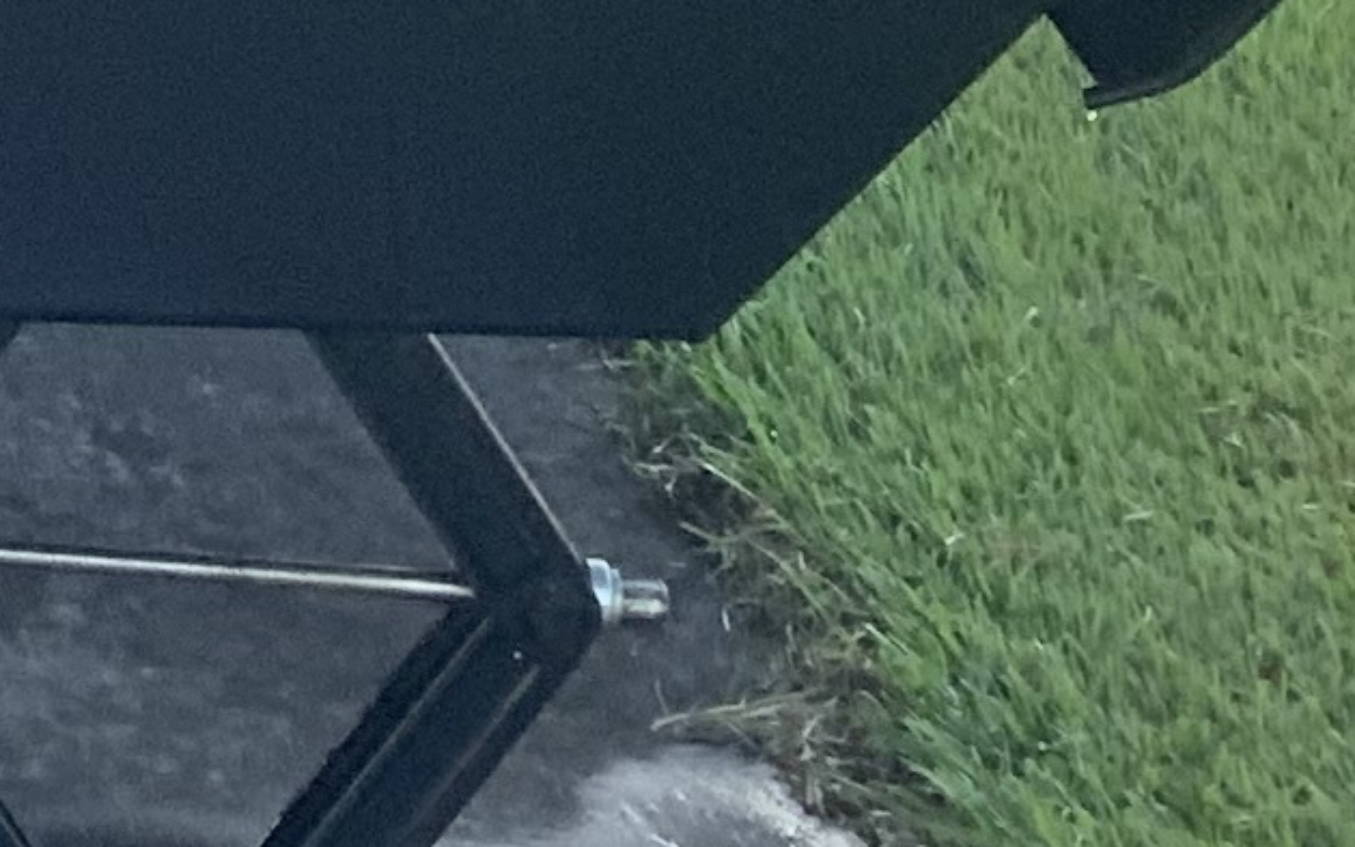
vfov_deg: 5.9
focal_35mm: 197
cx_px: -1719
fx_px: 7274
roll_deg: +0.3
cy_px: -2155
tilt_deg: +2.1
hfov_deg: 9.6
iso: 16
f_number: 1.8
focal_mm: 3
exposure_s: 1/268
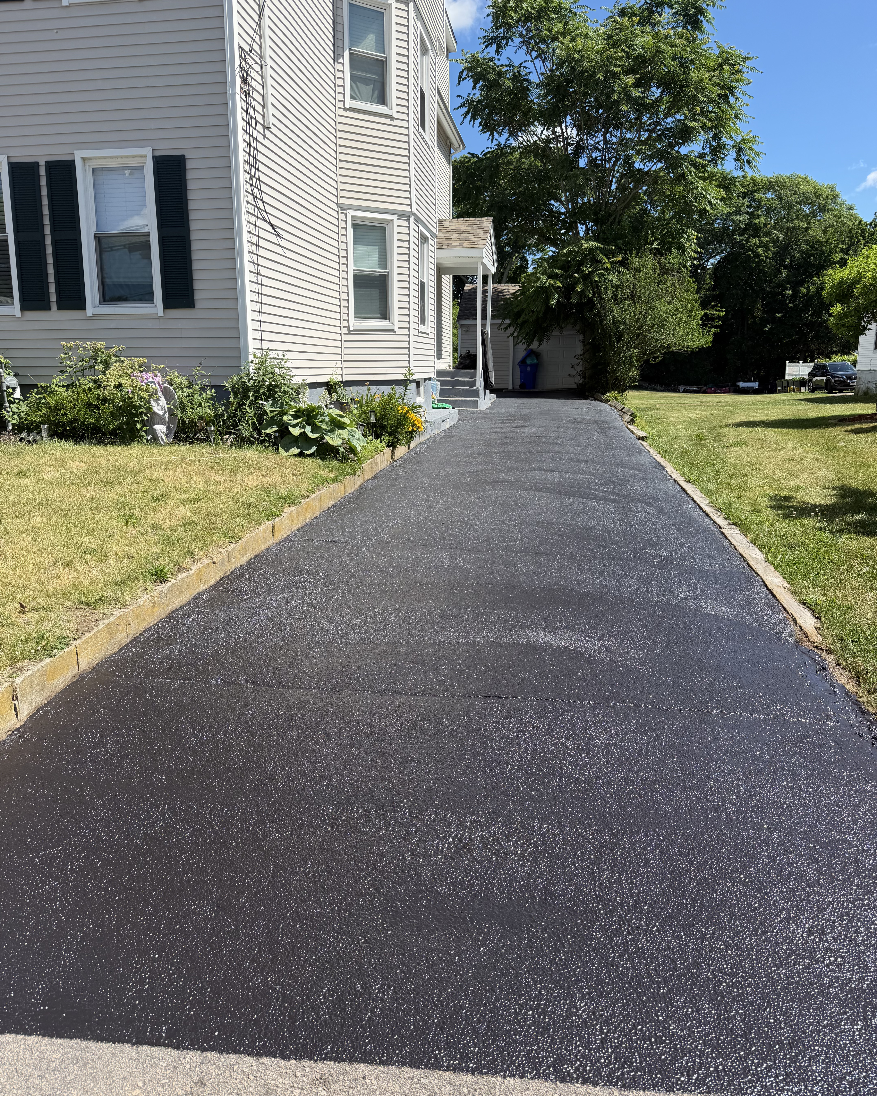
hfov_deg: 56.8
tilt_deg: -12.5
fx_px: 811
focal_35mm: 25
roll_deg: +0.3
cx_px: 438
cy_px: 535
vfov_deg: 68.1
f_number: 1.78
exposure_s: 1/3021
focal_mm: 6.76
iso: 80
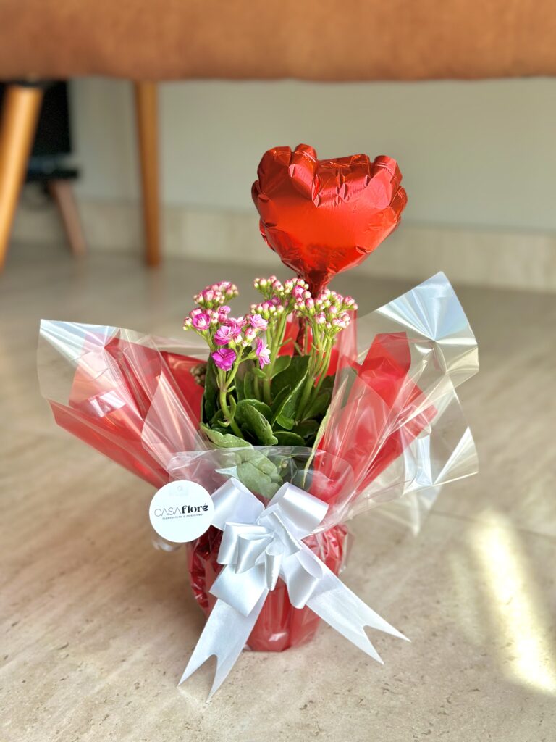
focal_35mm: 48
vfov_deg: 39.7
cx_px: 278
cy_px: 371
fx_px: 1028
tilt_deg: -16.8
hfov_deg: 30.3
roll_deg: -0.4
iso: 80
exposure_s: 1/561
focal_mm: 6.86
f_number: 1.78
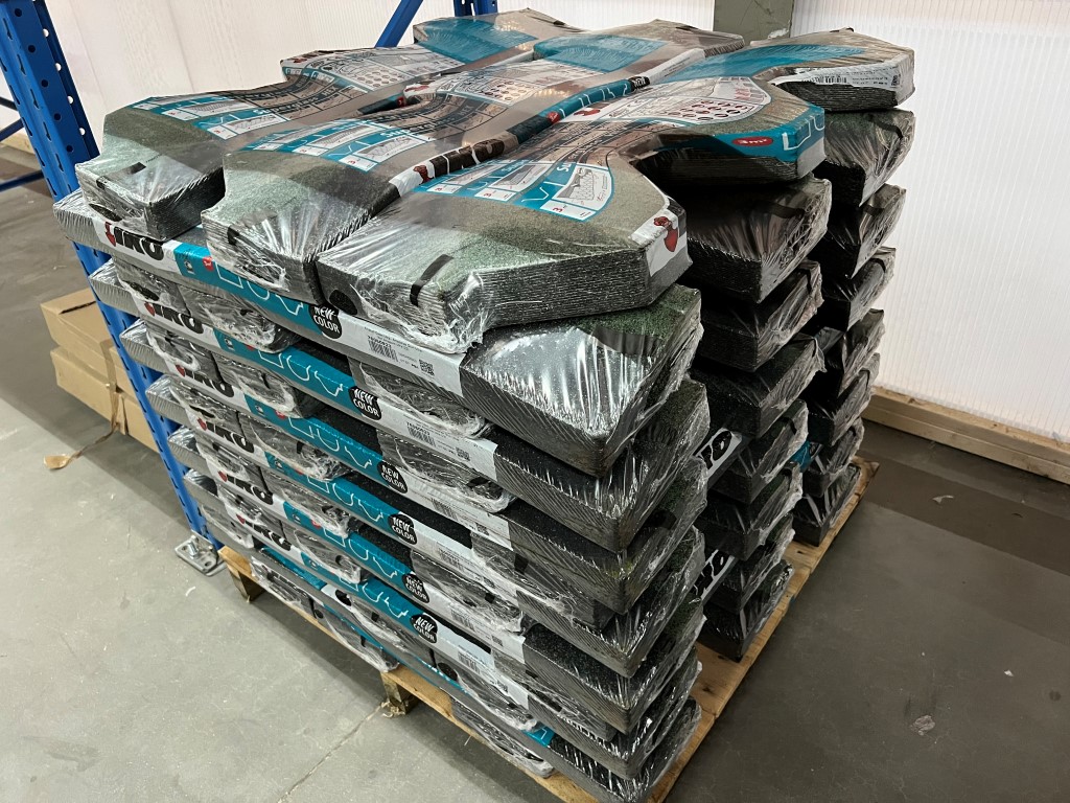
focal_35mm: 26
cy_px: 402
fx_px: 804
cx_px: 535
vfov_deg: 53.1
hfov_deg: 67.3
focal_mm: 5.7
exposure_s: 1/50
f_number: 1.5
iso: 400
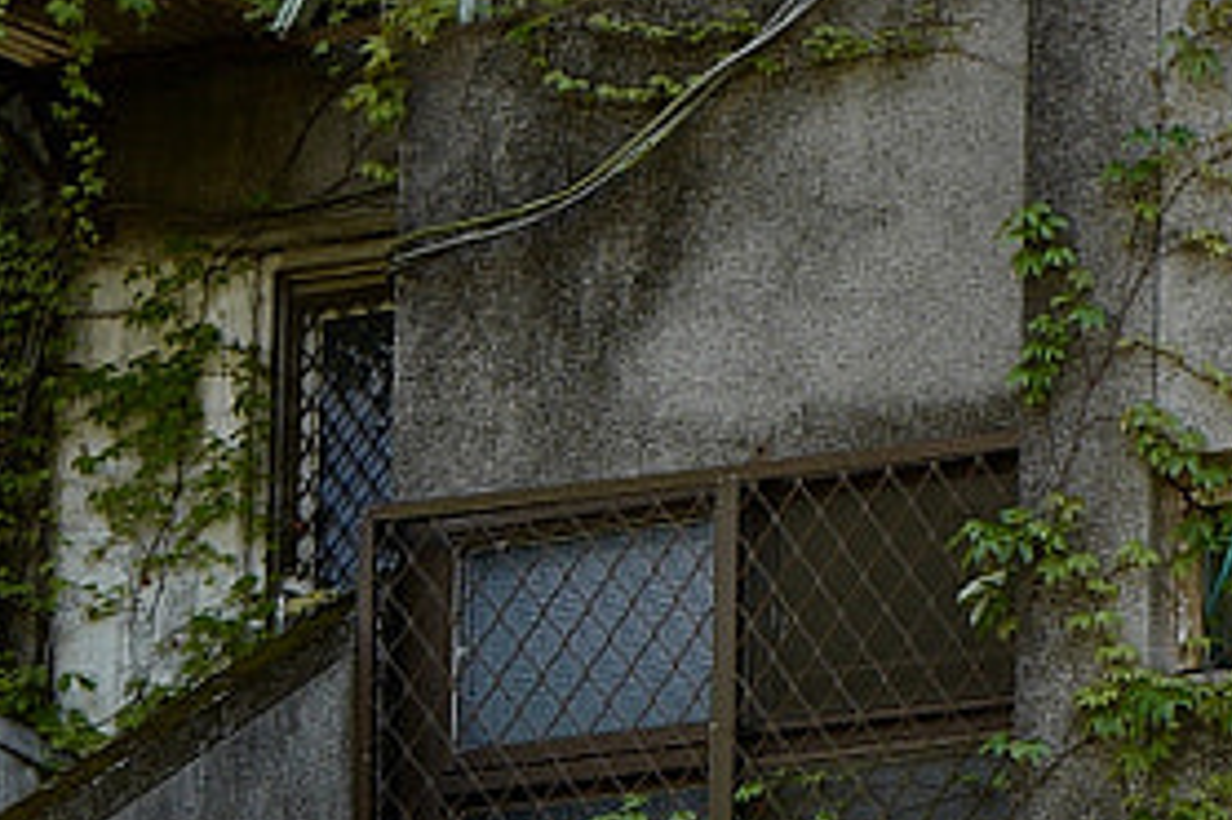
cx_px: 1121
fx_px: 5506
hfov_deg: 12.7
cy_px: 2074
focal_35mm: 161
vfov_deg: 7.8
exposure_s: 1/800
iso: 100
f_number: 2.5
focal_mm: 28
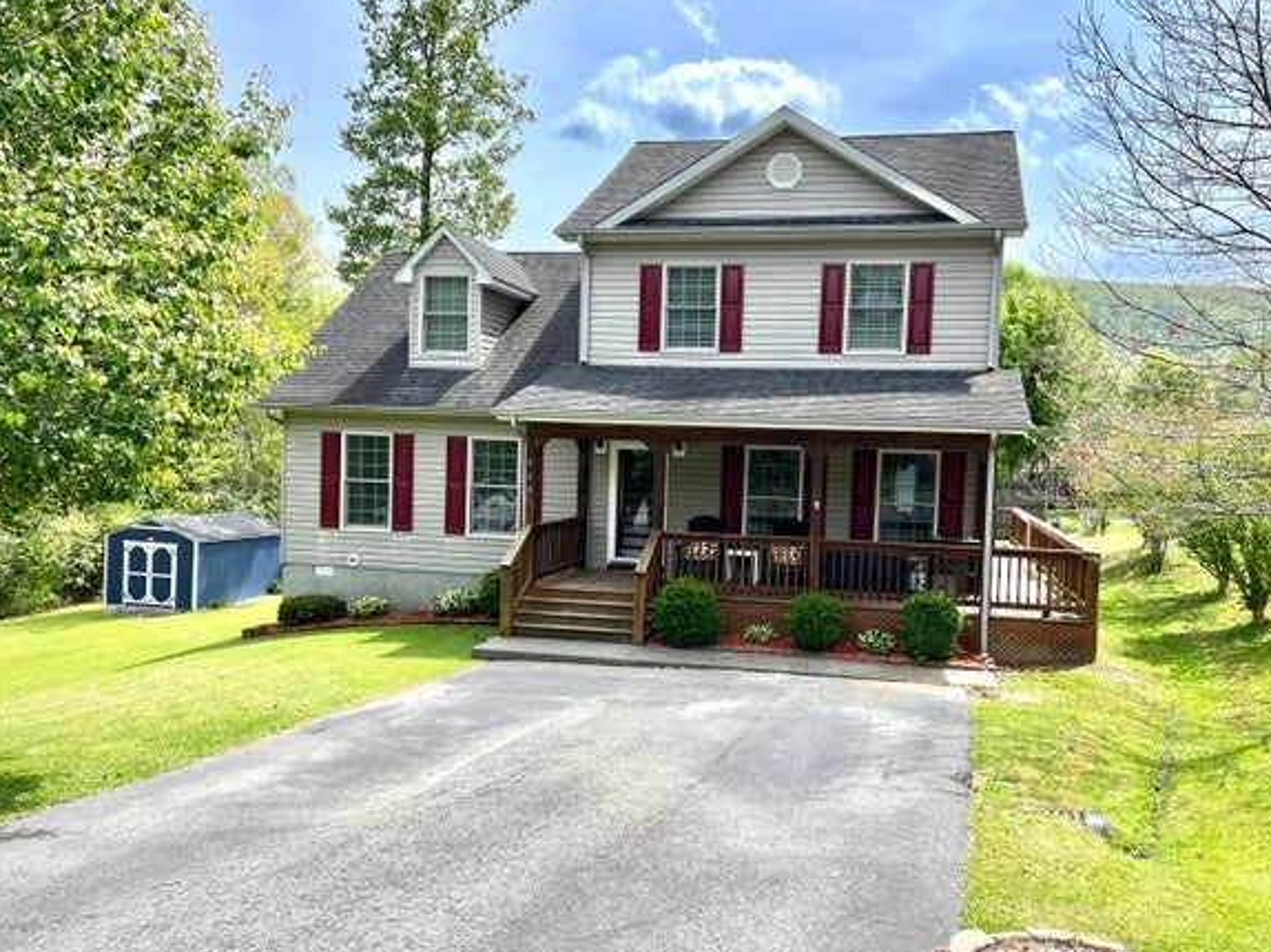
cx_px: 702
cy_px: 507
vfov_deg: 48.2
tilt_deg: -3.0
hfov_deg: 61.5
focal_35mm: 29
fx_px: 1064
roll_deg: -1.9
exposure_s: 1/2695
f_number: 1.5
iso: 50
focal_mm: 5.7
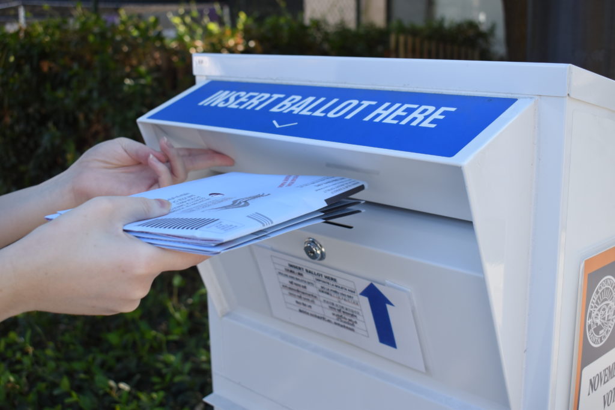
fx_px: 769
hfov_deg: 43.6
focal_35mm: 45
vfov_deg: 29.9
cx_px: 308
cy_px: 205
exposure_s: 1/250
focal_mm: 30
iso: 220
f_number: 5.6
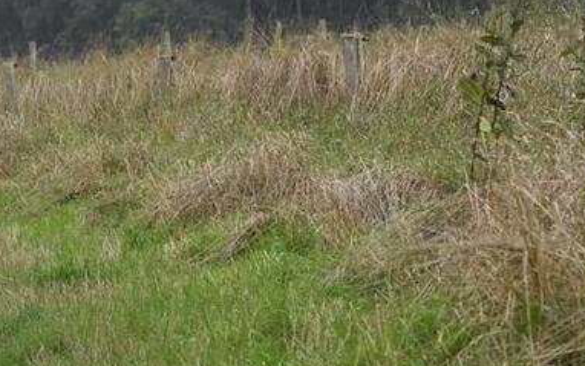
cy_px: 252
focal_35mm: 185
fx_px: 2950
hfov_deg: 11.1
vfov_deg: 7.1
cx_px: -156
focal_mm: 70
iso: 400
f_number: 5.6
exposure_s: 1/320
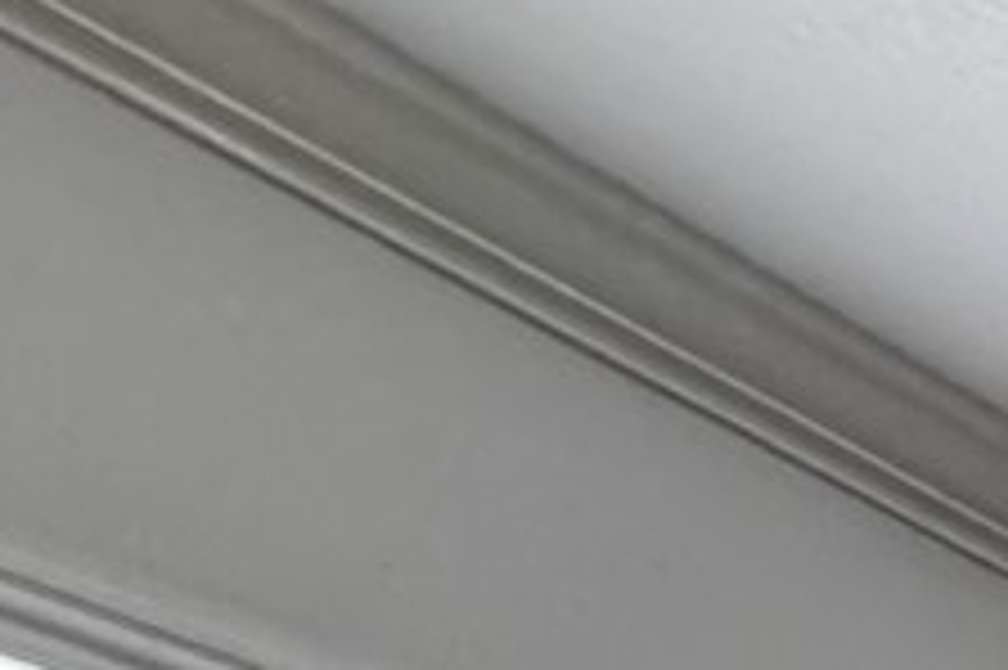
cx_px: 3038
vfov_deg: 10.4
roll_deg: -3.1
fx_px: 2910
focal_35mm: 104
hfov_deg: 11.3
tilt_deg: +0.8
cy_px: 1857
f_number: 2.2
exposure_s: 1/120
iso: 320
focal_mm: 2.22
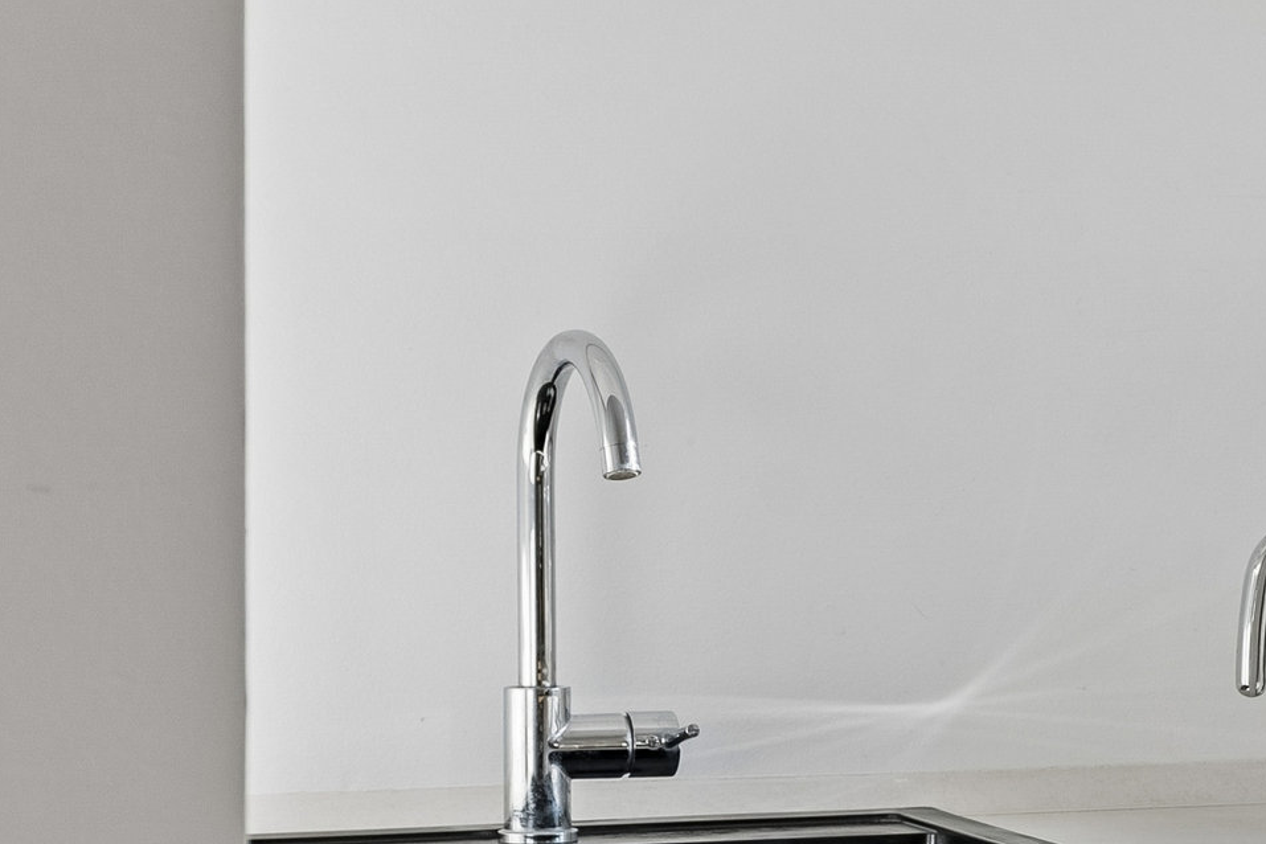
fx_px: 4853
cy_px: 643
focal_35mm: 138
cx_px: 1859
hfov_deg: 14.0
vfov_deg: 9.9
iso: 400
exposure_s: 1/500
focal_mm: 44
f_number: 6.3
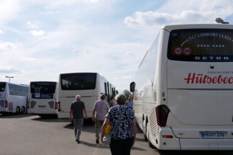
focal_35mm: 43
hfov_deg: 45.4
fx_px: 278
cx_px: 120
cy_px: 80
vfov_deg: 31.2
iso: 200
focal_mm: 19
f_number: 10
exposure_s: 1/500
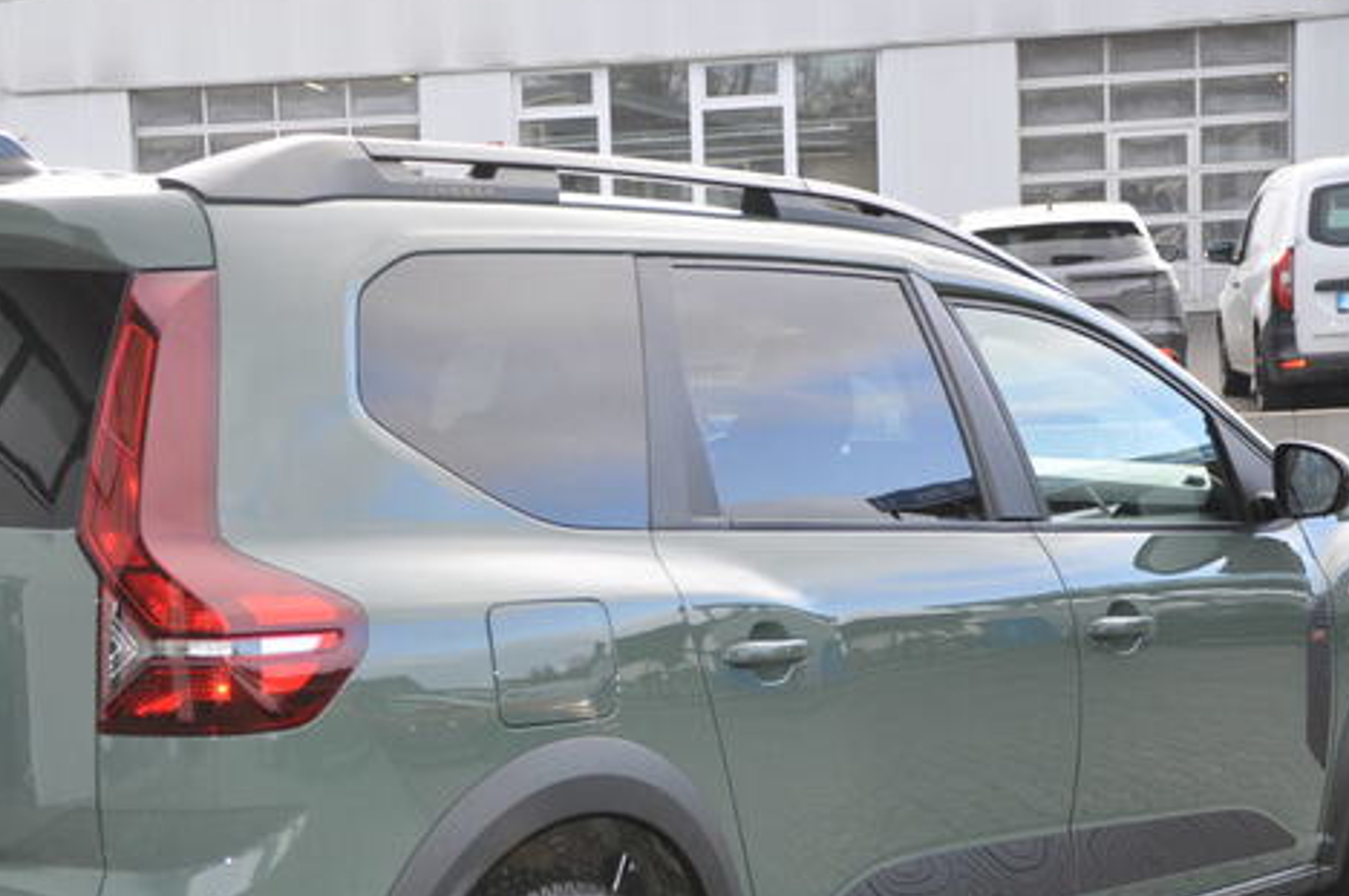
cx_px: 461
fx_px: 3069
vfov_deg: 16.5
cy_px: 654
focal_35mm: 82
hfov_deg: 24.7
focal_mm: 32
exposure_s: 1/200
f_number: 4.2
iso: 200
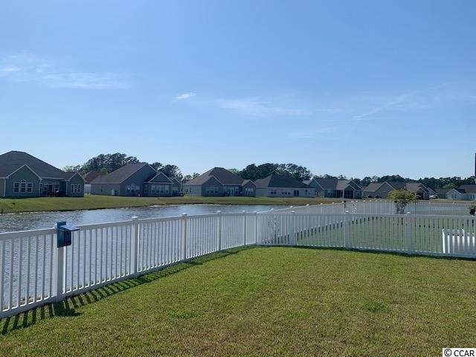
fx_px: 358
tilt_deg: -0.1
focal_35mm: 26
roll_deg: -0.6
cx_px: 238
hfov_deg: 67.3
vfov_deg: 53.1
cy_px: 178
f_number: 1.8
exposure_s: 1/5405
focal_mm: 4.25
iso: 25
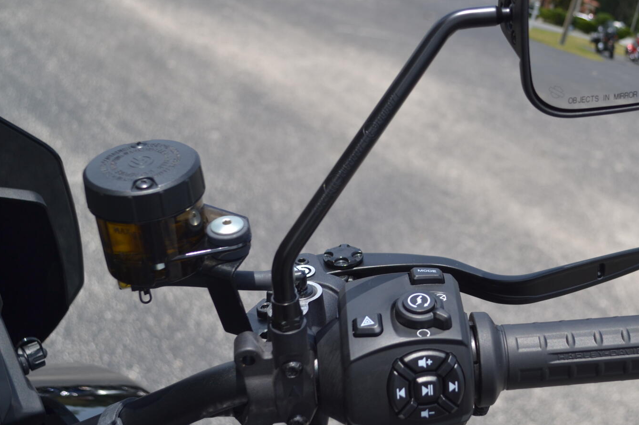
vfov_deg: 23.4
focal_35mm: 58
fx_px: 1029
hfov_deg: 34.0
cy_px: 194
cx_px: 449
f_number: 4.2
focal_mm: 26
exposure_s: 1/640
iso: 100
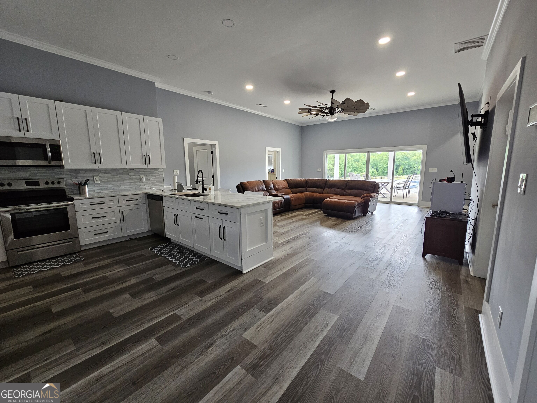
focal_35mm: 13
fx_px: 202
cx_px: 268
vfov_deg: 89.9
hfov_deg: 106.2
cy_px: 202
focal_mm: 2.2
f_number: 2.2
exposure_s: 1/77
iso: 250
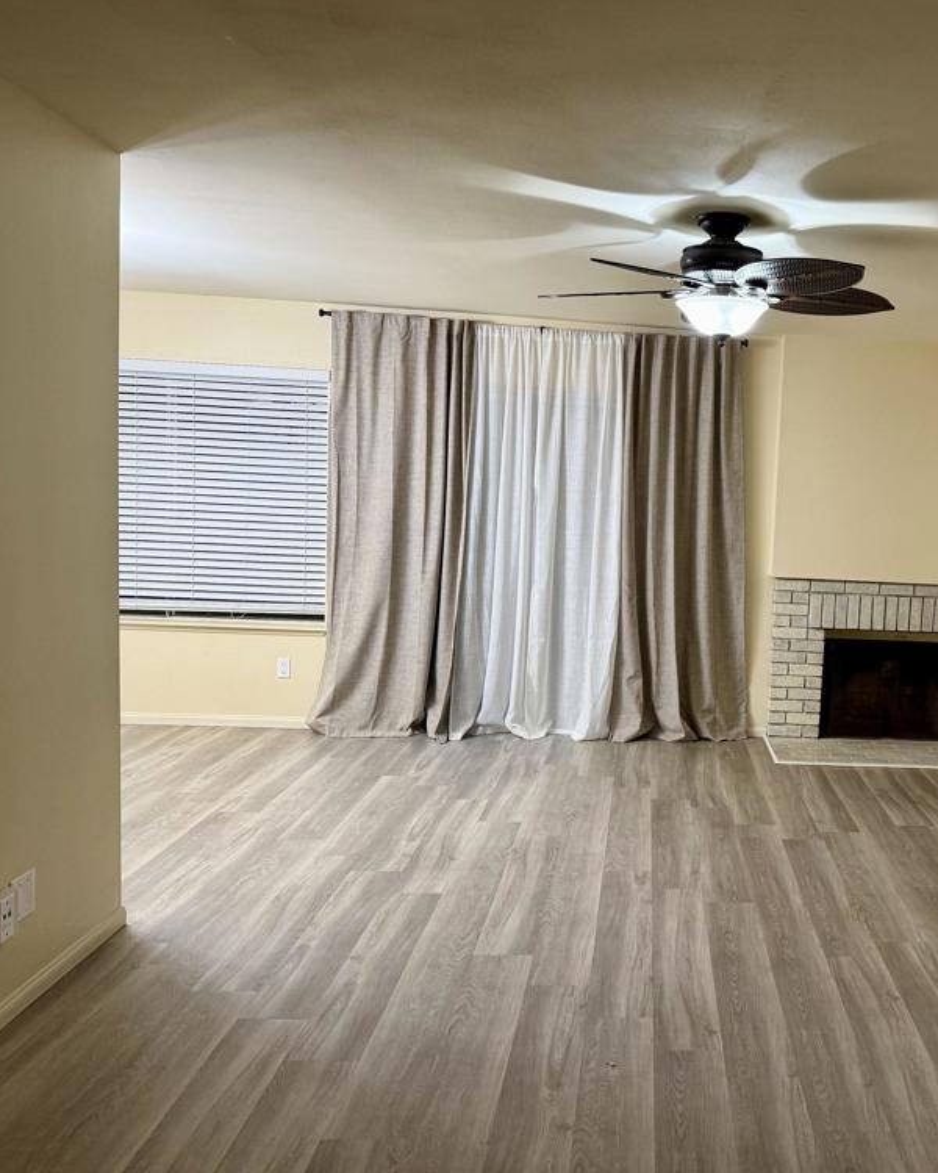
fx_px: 1110
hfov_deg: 43.5
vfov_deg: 55.7
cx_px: 763
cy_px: 585
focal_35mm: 32
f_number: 1.78
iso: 250
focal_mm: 6.76
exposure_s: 1/60
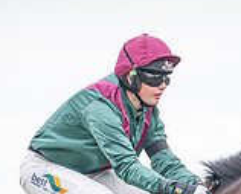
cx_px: 136
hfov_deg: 6.9
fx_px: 2001
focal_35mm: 280
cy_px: 333
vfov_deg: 5.5
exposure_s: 1/1600
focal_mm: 70
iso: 800
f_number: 2.8
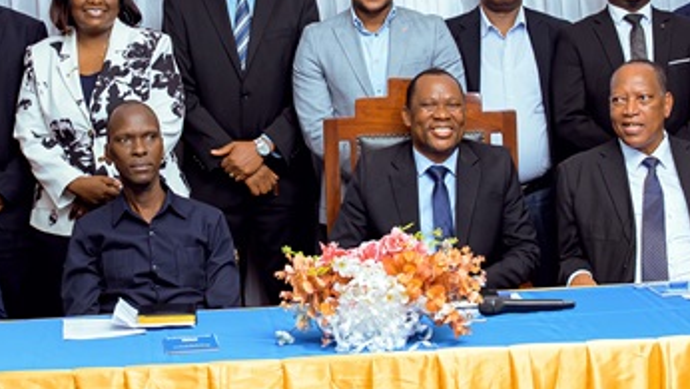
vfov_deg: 10.9
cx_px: 367
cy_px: 150
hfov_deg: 19.3
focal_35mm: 111
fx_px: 2032
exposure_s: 1/160
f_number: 2.2
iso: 160
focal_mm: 35
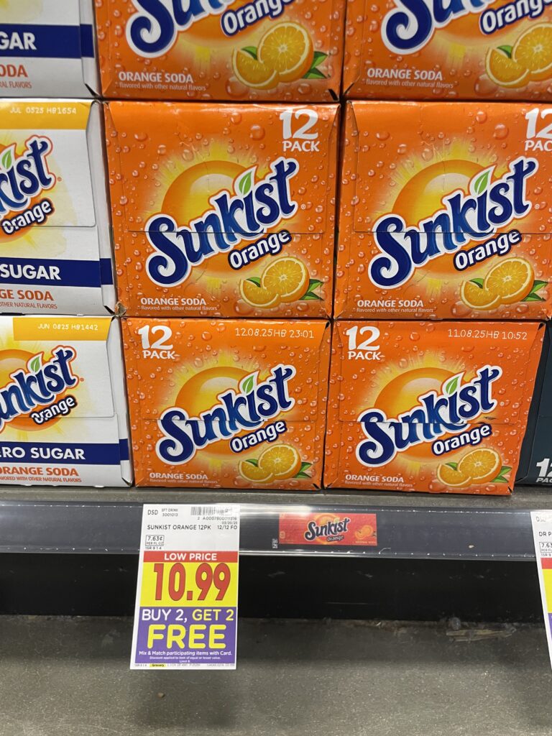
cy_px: 368
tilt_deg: -19.4
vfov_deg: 67.3
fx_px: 553
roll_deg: +1.6
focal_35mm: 26
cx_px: 276
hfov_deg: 53.1
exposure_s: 1/56
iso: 125
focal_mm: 4.2
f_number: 1.6
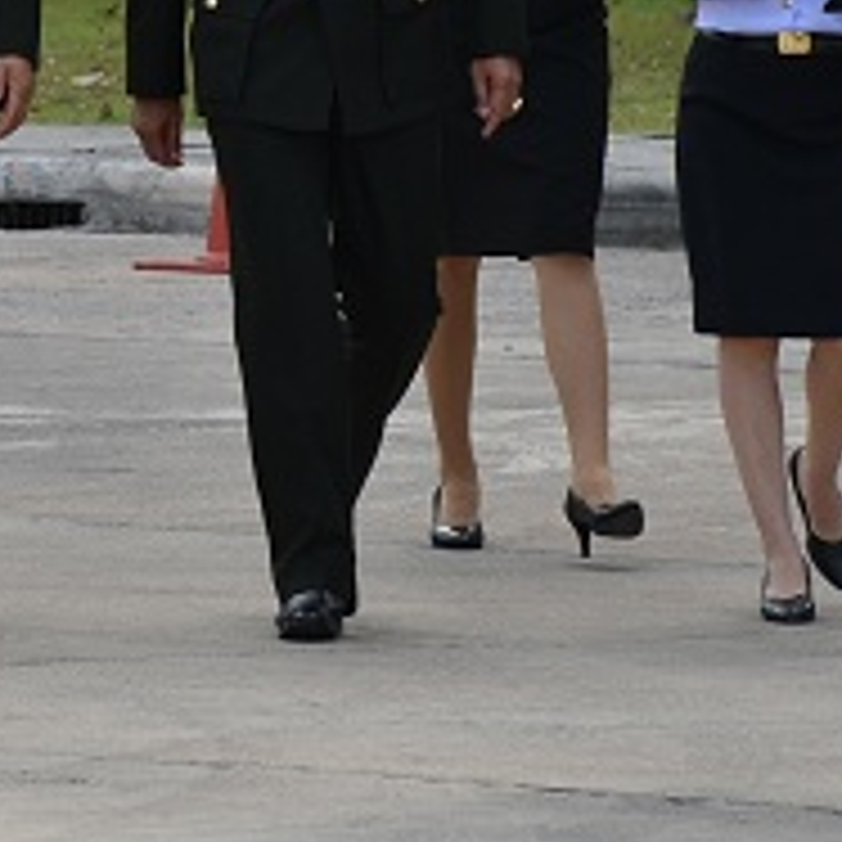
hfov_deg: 3.1
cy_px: 79
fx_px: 15769
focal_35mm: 573
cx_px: 95
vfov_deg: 3.1
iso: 100
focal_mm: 140
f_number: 6.3
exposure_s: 1/160
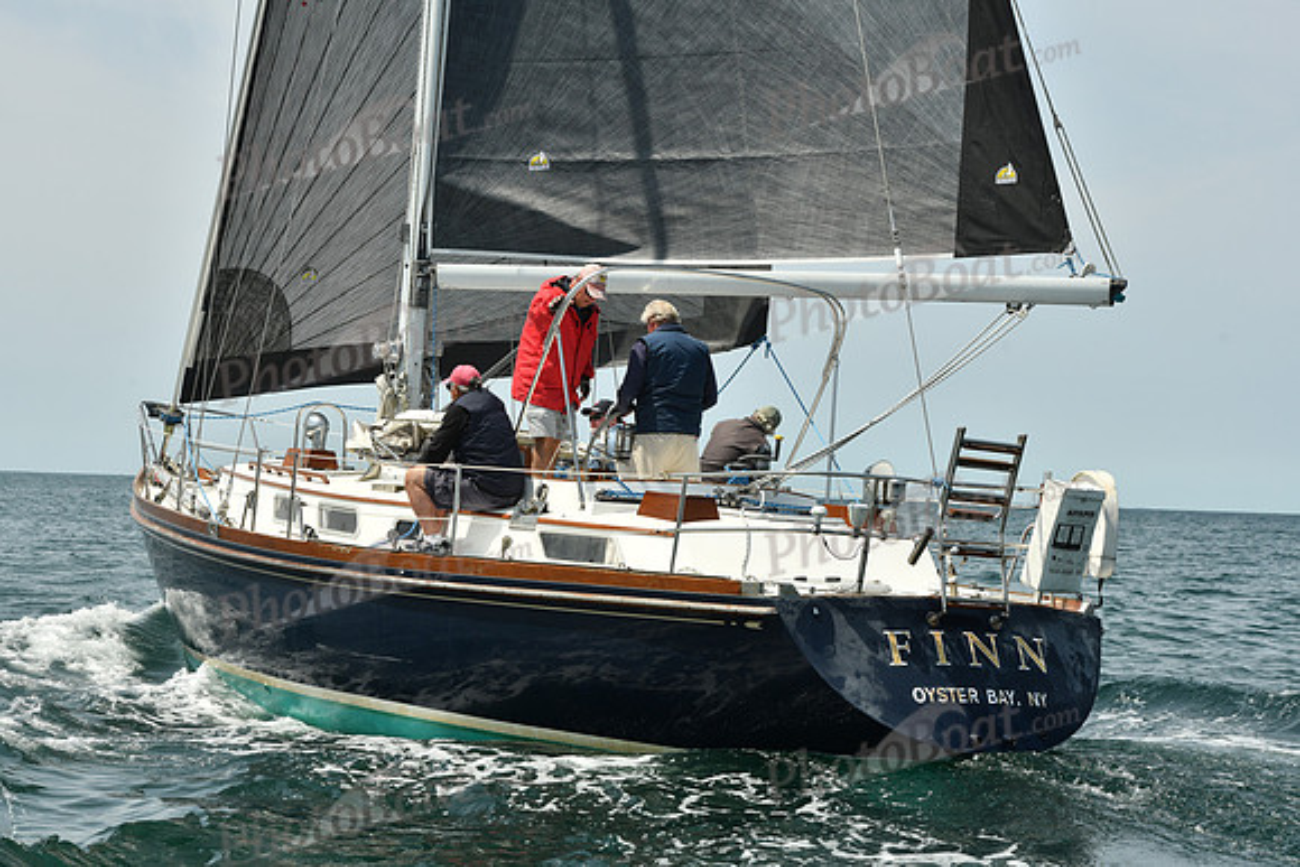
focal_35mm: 70
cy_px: 434
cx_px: 650
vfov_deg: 19.5
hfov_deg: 28.8
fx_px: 2528
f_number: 9
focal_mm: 70
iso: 320
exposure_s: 1/1000
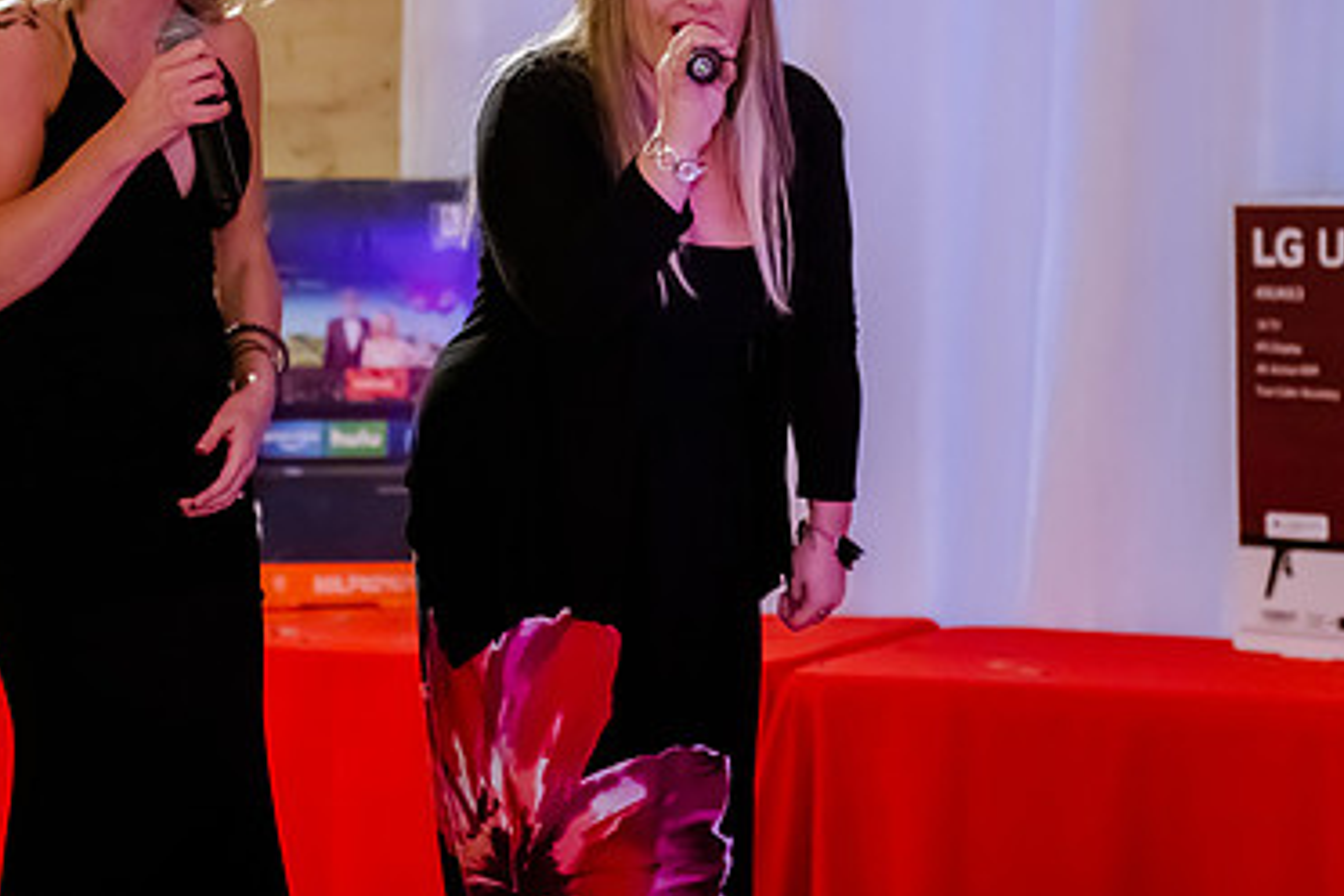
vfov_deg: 11.6
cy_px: 202
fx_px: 4405
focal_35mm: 118
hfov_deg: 17.3
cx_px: 581
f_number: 2.8
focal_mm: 70
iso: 5000
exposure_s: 1/125
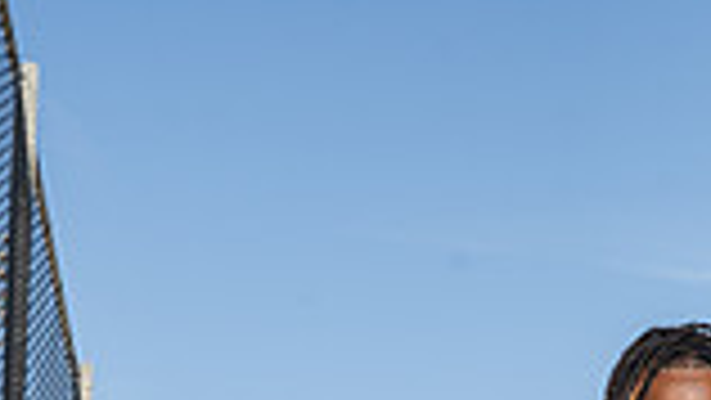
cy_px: 1002
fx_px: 2414
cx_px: 648
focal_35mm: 128
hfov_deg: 16.5
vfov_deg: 8.5
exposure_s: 1/250
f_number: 8
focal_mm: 43
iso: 160
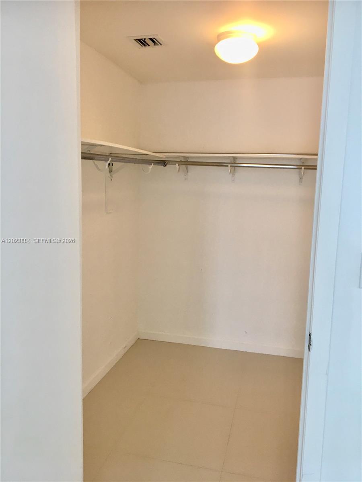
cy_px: 241
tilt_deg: -9.4
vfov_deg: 61.7
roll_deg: -3.1
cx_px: 181
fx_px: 404
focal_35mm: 29
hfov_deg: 48.2
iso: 25
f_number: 2.2
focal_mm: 4.15
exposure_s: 1/40
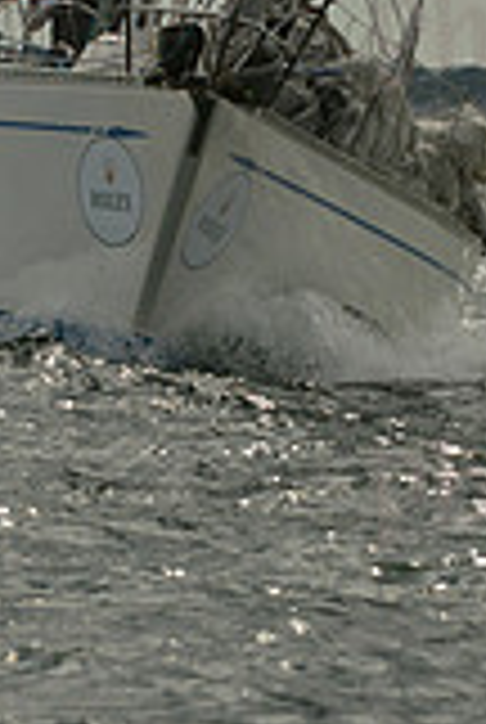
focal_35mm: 719
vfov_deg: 2.9
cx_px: 133
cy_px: -193
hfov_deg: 1.9
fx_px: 14496
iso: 400
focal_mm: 200
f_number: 6.3
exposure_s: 1/3200
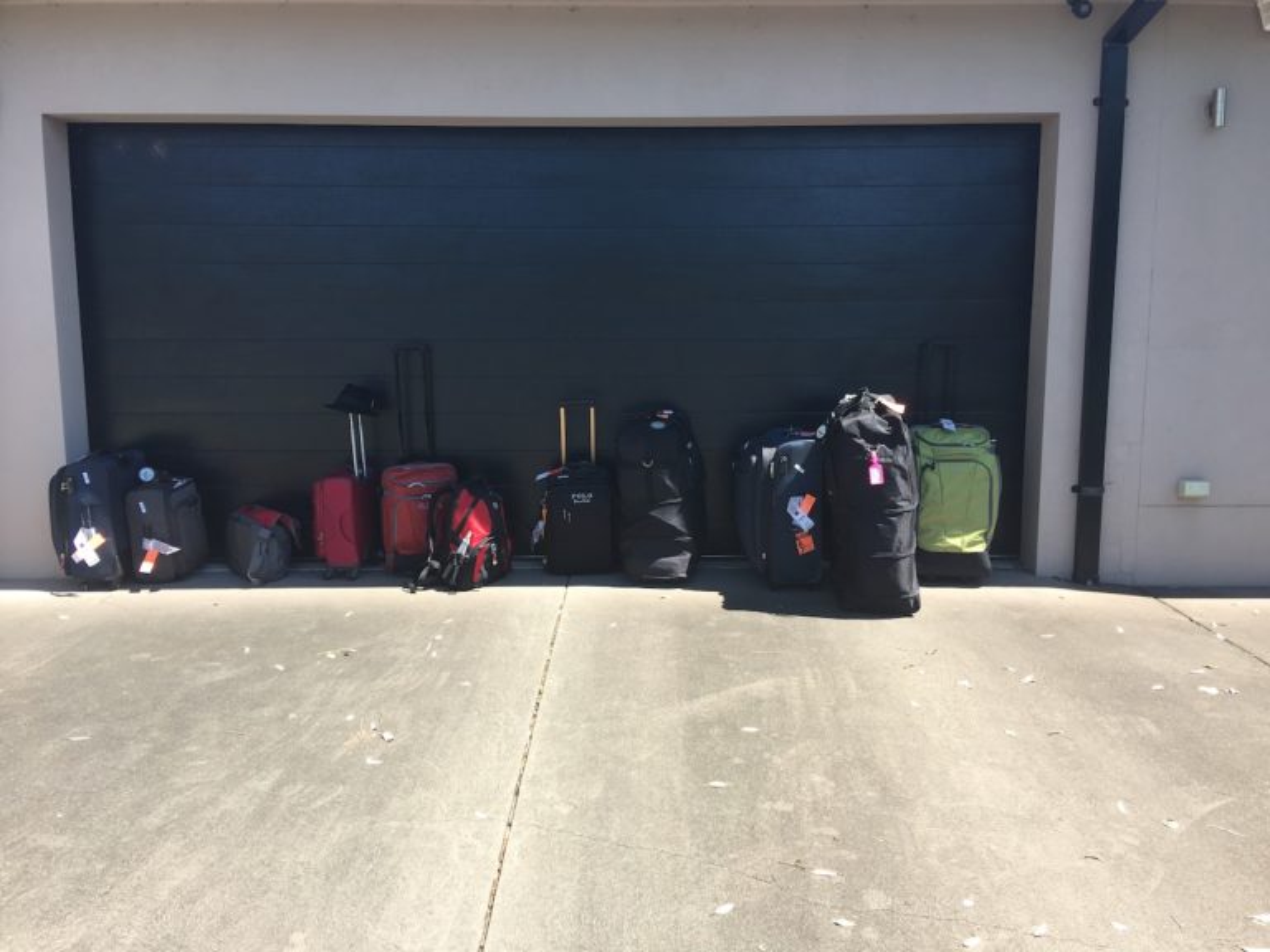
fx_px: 1064
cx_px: 635
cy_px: 476
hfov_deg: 61.7
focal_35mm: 29
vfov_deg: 48.2
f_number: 2.2
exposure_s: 1/327
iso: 25
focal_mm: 4.15
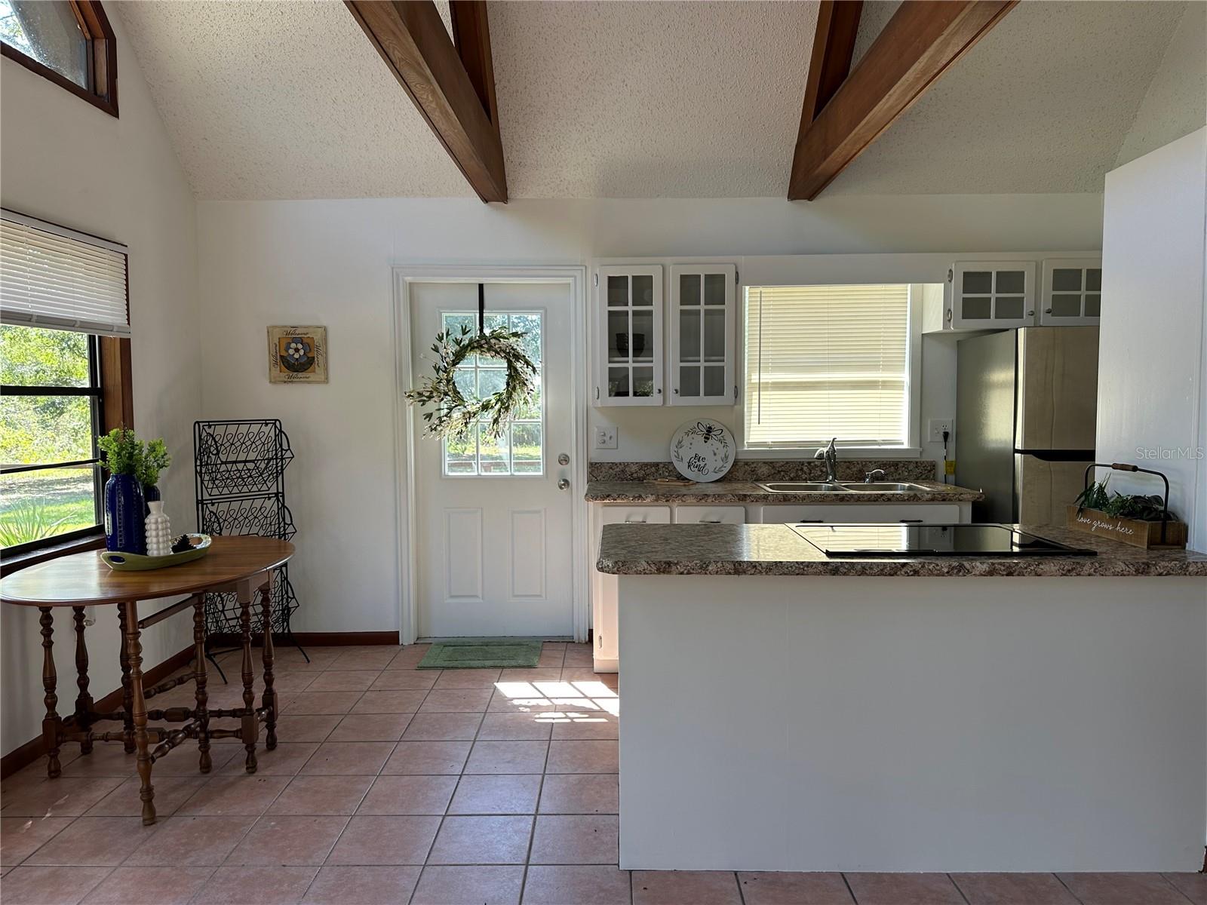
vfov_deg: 56.8
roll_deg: +0.2
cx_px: 604
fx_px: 837
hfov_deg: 71.6
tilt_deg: -3.9
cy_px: 452
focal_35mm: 24
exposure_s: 1/204
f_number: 1.78
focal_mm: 6.86
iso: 64
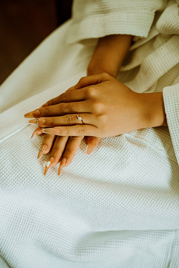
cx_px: 90
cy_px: 134
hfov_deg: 19.5
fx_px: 522
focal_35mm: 70
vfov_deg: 28.8
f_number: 2.8
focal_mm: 70
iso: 640
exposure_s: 1/80
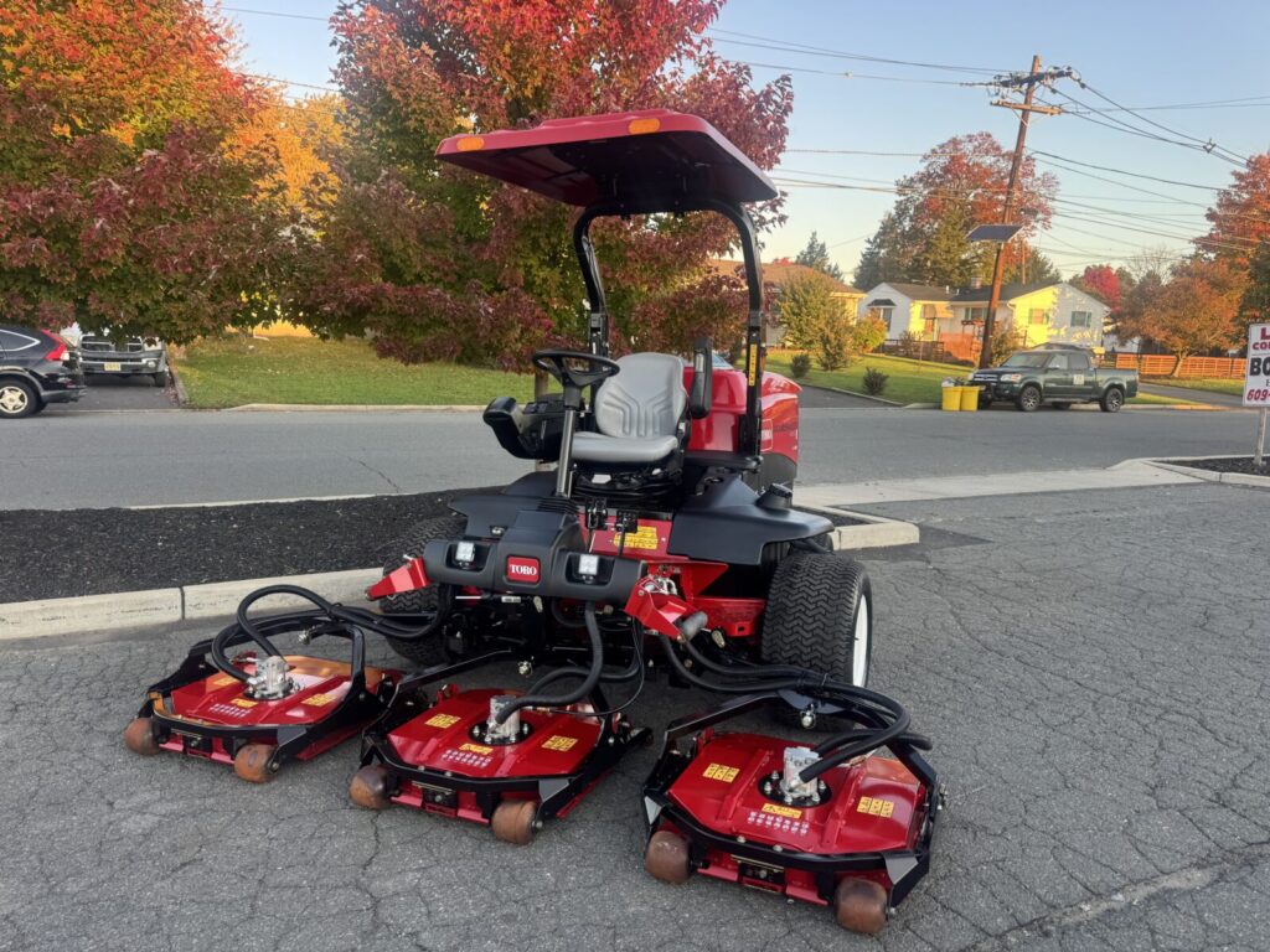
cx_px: 635
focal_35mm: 24
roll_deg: -0.7
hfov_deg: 71.6
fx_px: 881
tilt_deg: -8.2
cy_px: 476
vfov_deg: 56.8
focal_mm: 6.76
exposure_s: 1/201
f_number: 1.78
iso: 80
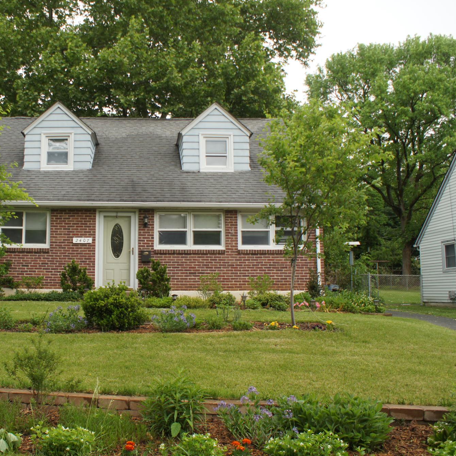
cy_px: 228
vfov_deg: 47.2
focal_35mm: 35
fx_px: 522
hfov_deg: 46.4
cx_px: 147
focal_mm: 18
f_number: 4.5
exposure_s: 1/40
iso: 100
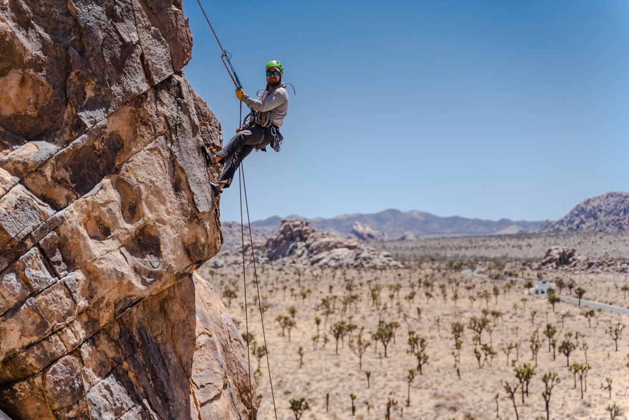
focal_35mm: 75
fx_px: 1310
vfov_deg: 18.2
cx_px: 314
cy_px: 210
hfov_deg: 27.0
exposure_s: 1/3200
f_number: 2.8
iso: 100
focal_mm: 75
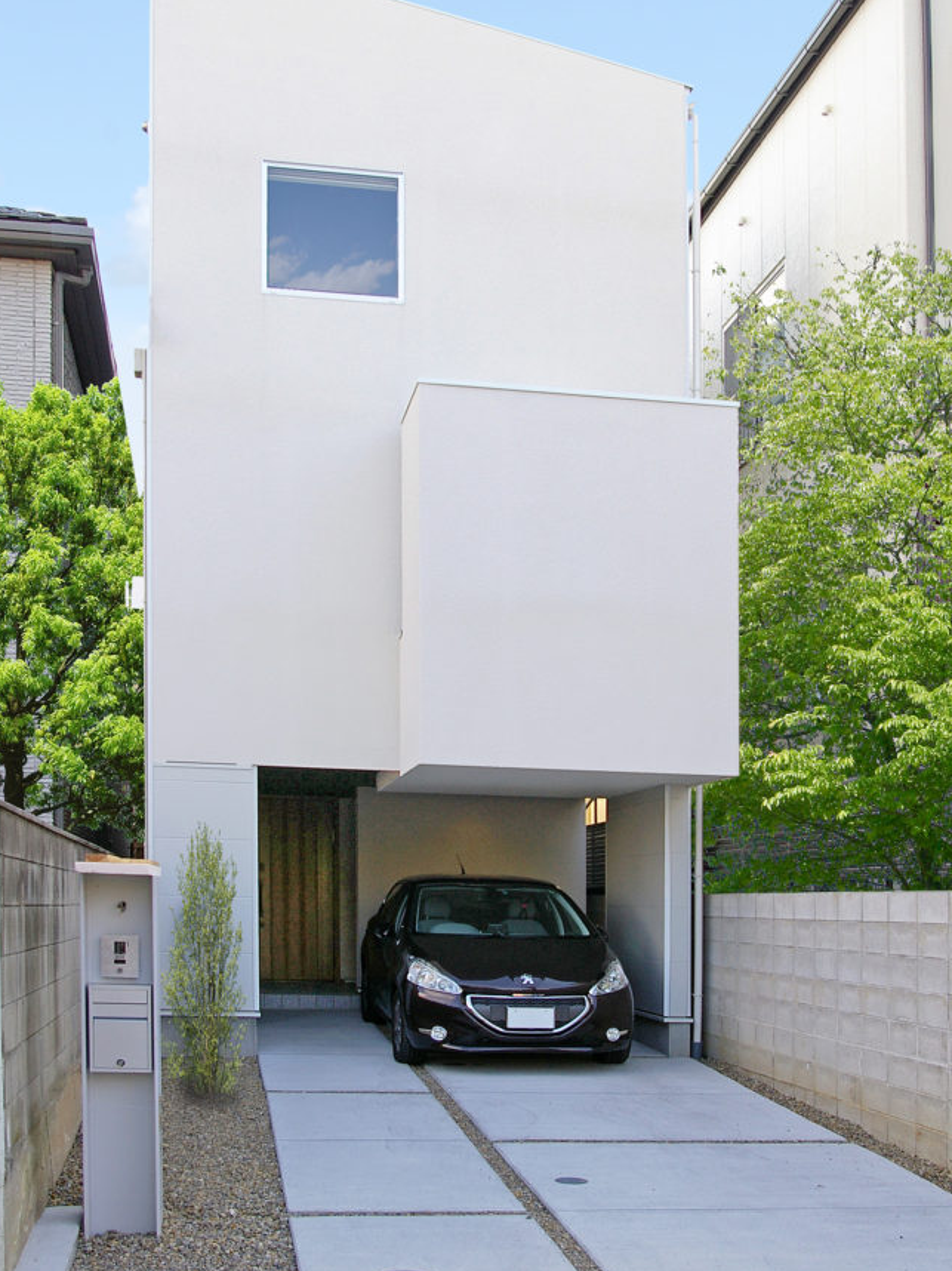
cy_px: 566
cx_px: 485
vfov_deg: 47.2
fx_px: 1452
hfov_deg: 36.3
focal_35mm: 40
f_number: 6.7
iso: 200
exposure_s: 1/180
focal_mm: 23
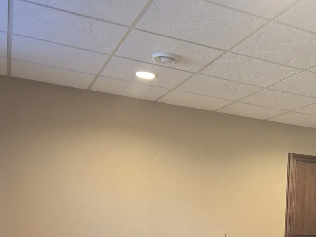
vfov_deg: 26.9
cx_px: 296
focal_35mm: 51
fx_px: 466
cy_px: 238
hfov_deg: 34.9
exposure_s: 1/24
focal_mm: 5.4
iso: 125
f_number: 1.8
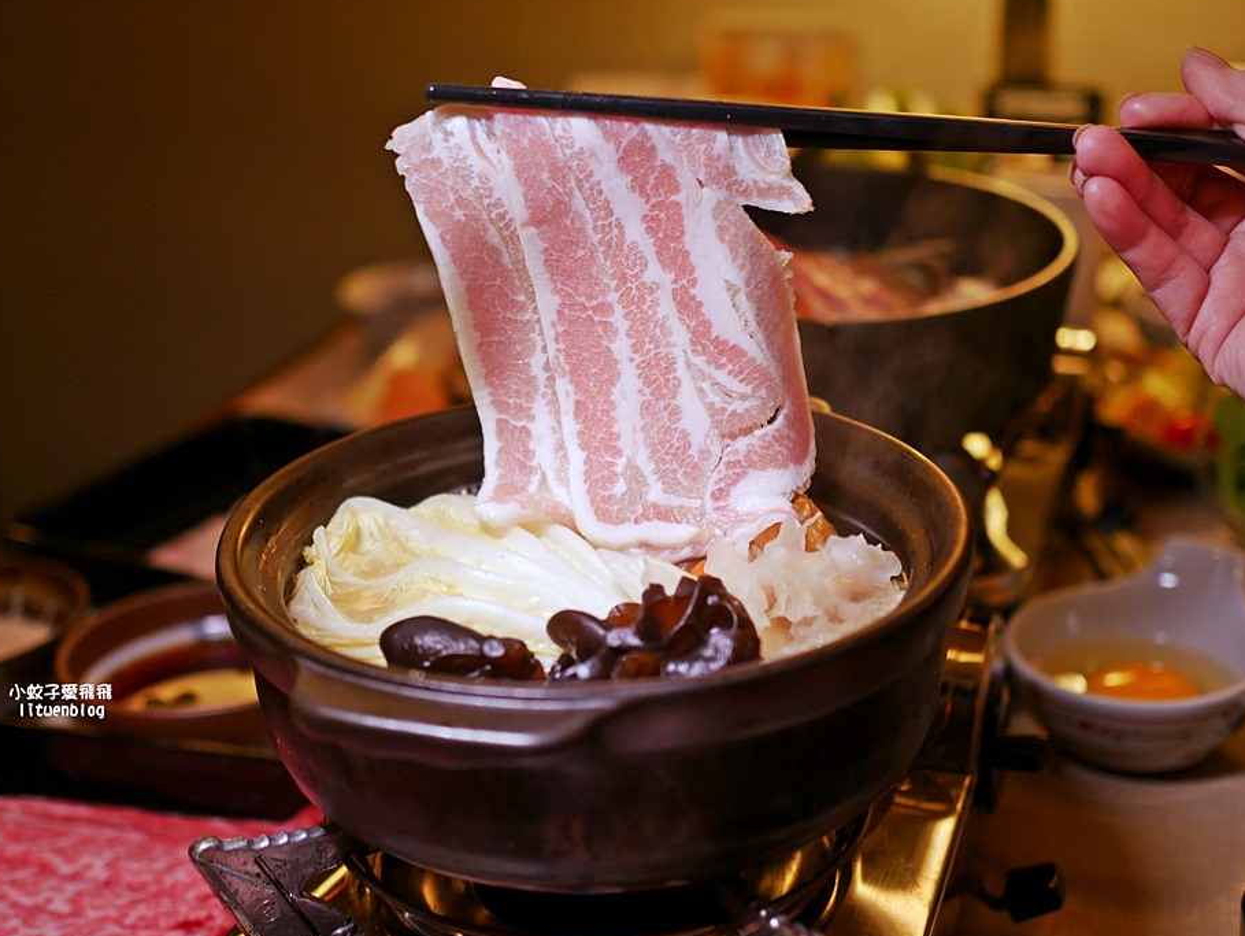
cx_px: 644
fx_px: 1979
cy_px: 473
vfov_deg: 26.6
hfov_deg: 34.9
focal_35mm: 55
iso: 200
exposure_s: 1/80
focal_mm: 25
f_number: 1.8
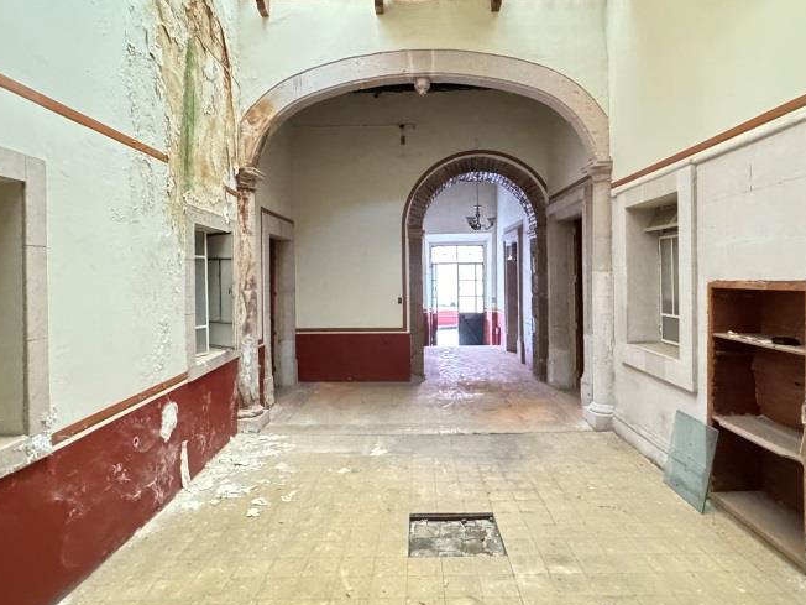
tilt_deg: +0.4
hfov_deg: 76.4
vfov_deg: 61.0
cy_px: 275
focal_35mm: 22
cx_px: 419
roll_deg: +1.6
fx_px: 512
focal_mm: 2.22
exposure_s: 1/30
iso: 1600
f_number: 2.2
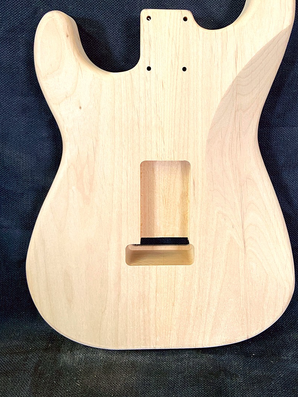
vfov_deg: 53.4
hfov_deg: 41.7
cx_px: 173
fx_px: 390
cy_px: 151
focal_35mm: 34
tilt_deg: -23.3
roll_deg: +0.9
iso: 200
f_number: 1.8
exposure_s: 1/60
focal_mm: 4.25
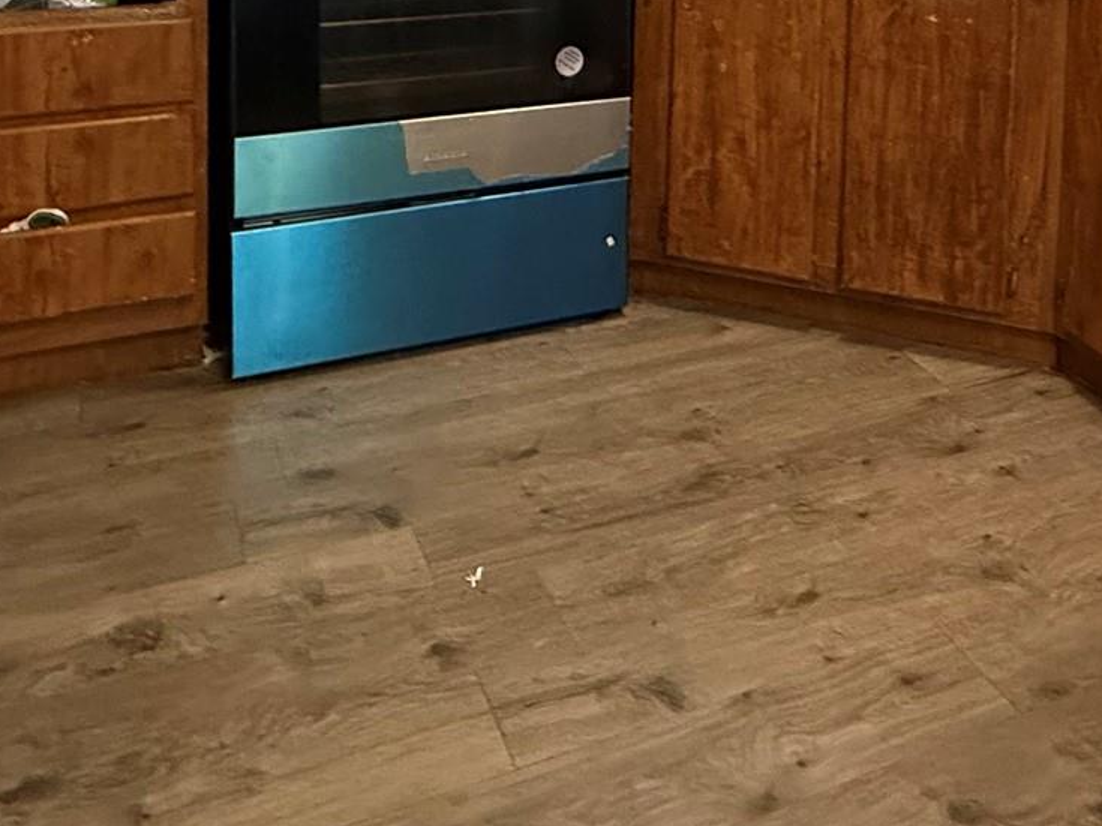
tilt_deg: -2.7
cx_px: 637
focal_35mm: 39
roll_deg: -1.2
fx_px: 1241
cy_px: -177
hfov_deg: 47.7
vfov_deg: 30.8
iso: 800
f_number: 2.2
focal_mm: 2.22
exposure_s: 1/60
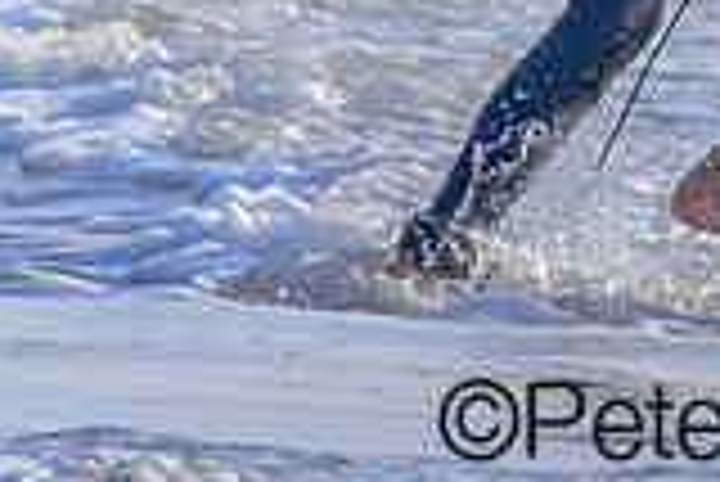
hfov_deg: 0.6
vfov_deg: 0.4
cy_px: -327
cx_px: 788
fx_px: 72604
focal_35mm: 3627
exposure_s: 1/2000
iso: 1800
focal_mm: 1000
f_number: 11
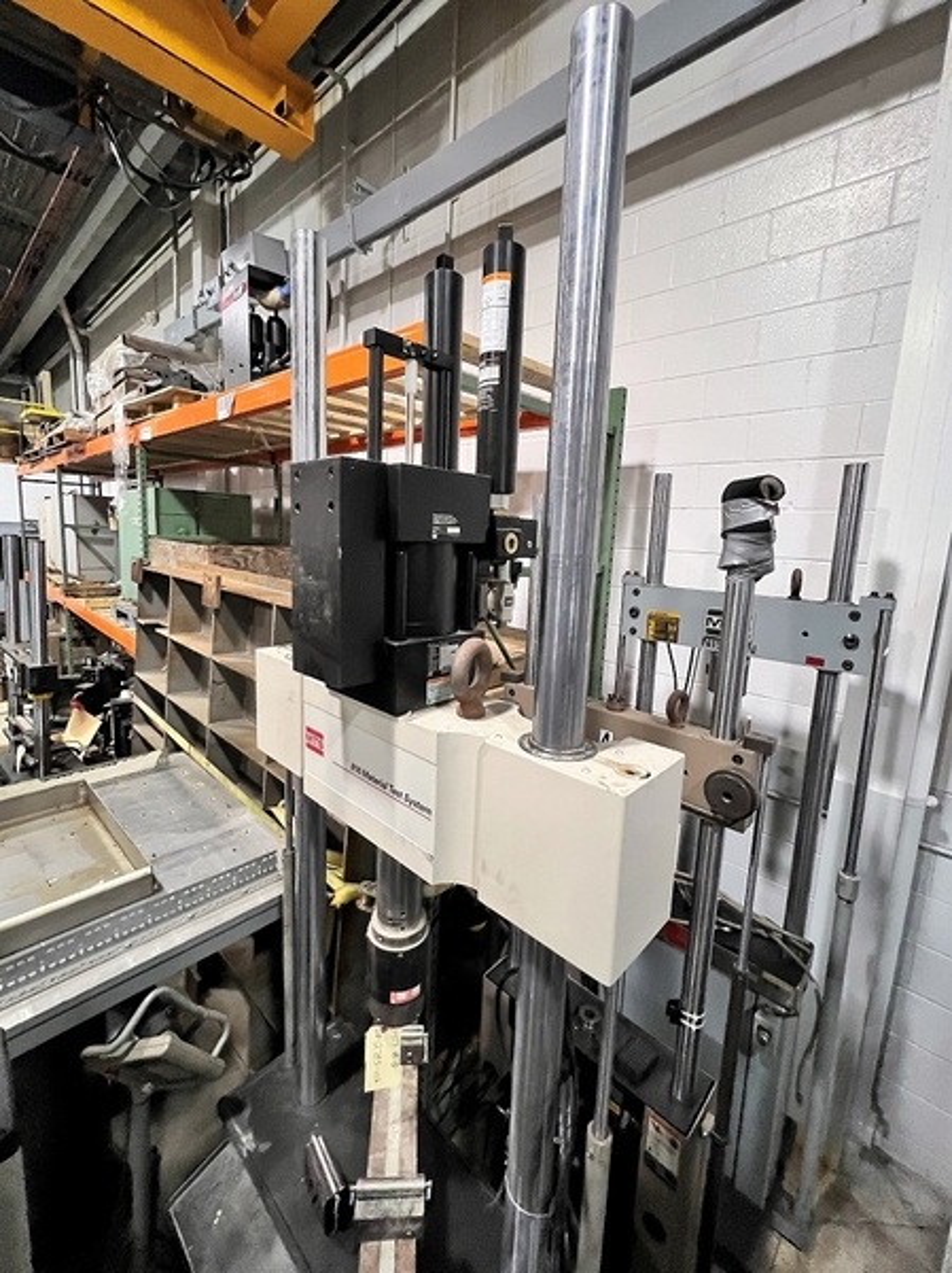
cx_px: 476
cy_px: 636
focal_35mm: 13
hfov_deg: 89.8
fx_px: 477
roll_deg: -2.9
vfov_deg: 106.2
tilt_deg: -7.9
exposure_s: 1/60
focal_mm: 1.57
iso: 800
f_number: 1.8
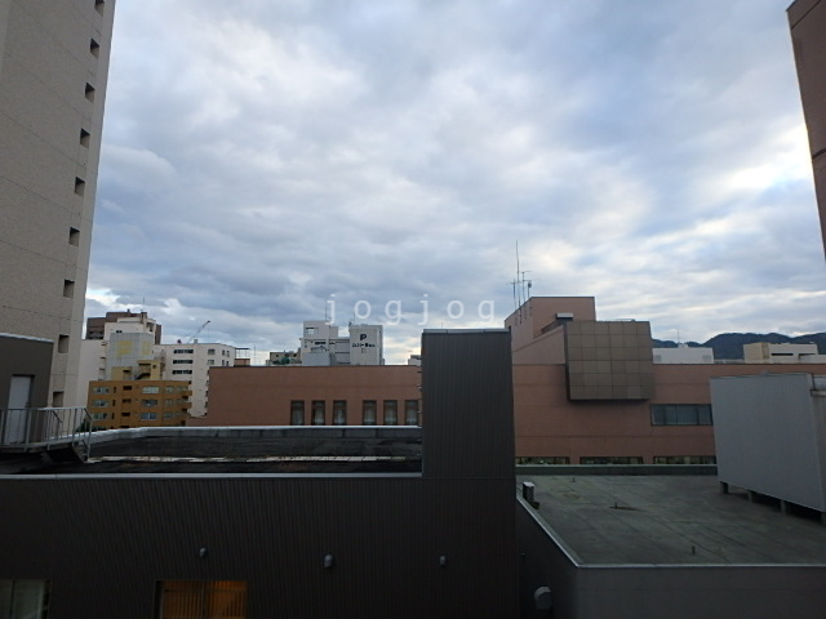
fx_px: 501
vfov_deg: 63.4
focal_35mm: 21
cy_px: 310
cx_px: 413
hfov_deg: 79.0
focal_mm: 3.7
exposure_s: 1/160
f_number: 3.5
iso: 125
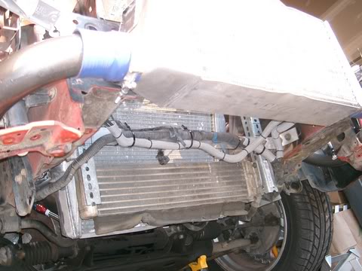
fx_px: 408
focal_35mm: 39
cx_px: 181
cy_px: 136
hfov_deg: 47.9
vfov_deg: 36.8
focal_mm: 8
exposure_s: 1/100
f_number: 2.8
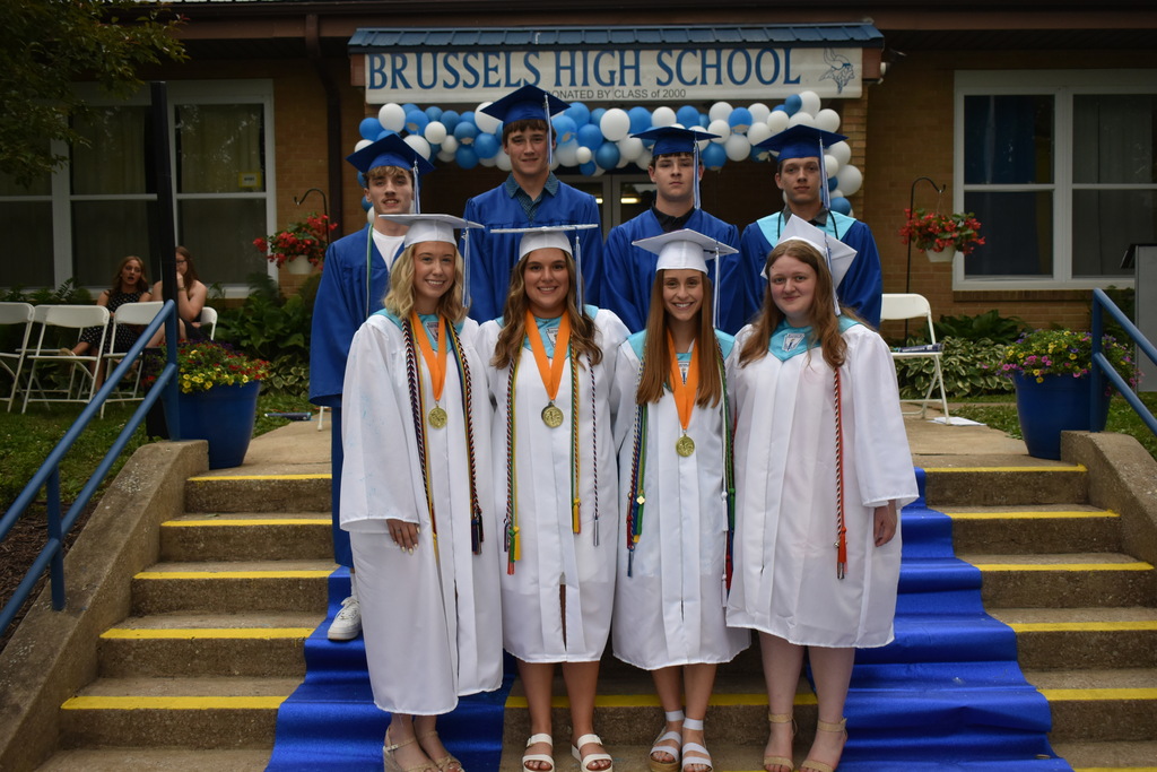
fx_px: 1109
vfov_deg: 38.4
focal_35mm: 34
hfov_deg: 55.1
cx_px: 578
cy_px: 386
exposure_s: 1/1000
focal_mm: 23
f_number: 4
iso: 560
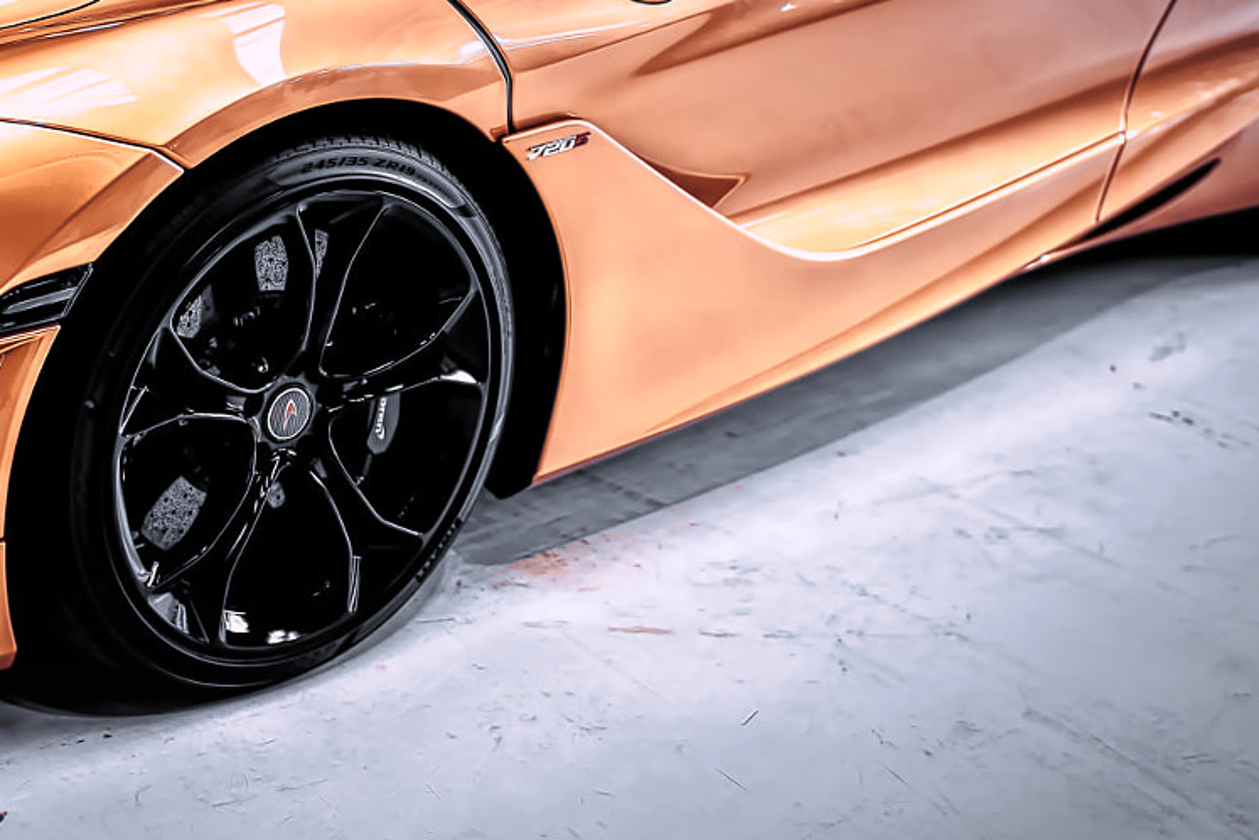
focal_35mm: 75
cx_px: 317
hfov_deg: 26.6
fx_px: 2623
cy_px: 123
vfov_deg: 18.0
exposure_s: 1/100
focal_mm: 35
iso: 100
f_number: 1.4
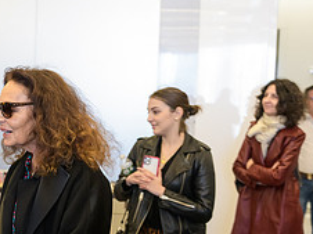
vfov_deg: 17.5
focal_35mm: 84
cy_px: 159
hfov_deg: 22.8
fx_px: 759
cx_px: 37
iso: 1600
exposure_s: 1/125
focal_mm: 34
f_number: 3.2
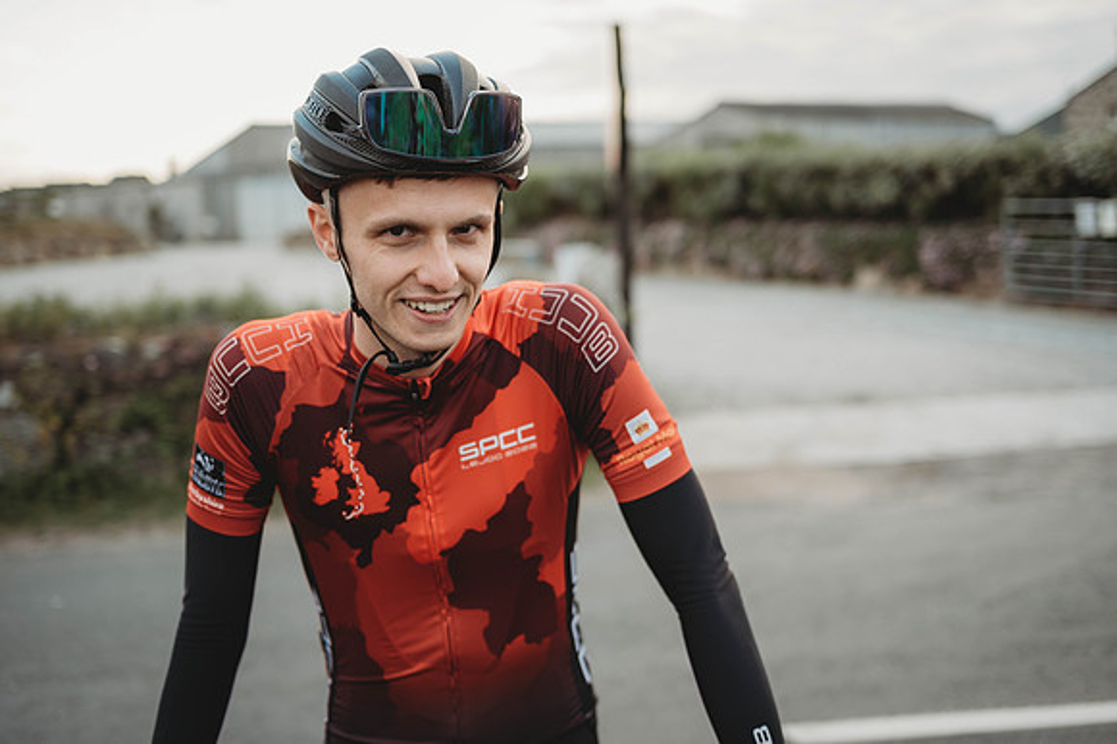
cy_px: 372
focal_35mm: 40
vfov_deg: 33.4
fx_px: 1240
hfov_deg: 48.5
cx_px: 558
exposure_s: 1/160
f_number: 2.2
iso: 110
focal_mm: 40
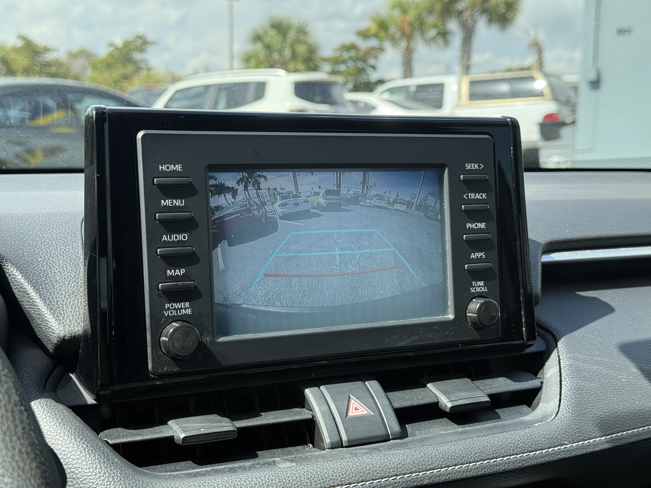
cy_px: 244
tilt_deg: -7.1
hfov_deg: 39.7
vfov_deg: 30.3
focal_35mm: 48
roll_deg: -1.2
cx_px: 326
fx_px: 903
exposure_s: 1/846
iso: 64
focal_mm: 6.76
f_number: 1.78
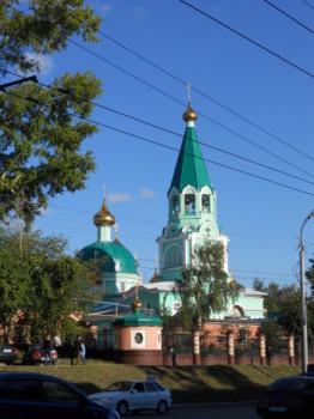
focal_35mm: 65
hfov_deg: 22.6
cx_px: 157
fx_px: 787
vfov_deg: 29.8
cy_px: 210
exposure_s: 1/640
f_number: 5.3
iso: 80
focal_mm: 11.7
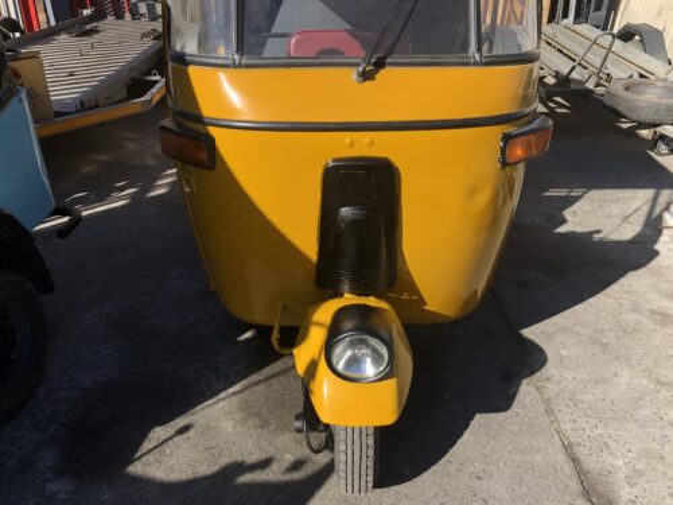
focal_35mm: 28
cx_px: 336
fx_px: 544
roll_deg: -3.7
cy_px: 252
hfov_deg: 63.4
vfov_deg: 49.7
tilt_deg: -30.0
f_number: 1.8
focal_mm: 3.99
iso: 20
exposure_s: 1/1043
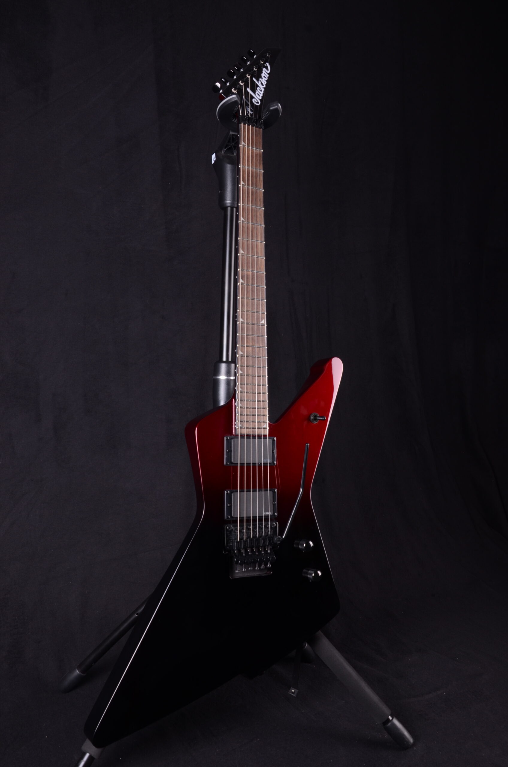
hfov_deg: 39.8
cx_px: 254
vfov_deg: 57.3
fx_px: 701
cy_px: 384
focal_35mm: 33
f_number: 11
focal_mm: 22
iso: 200
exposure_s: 1/200
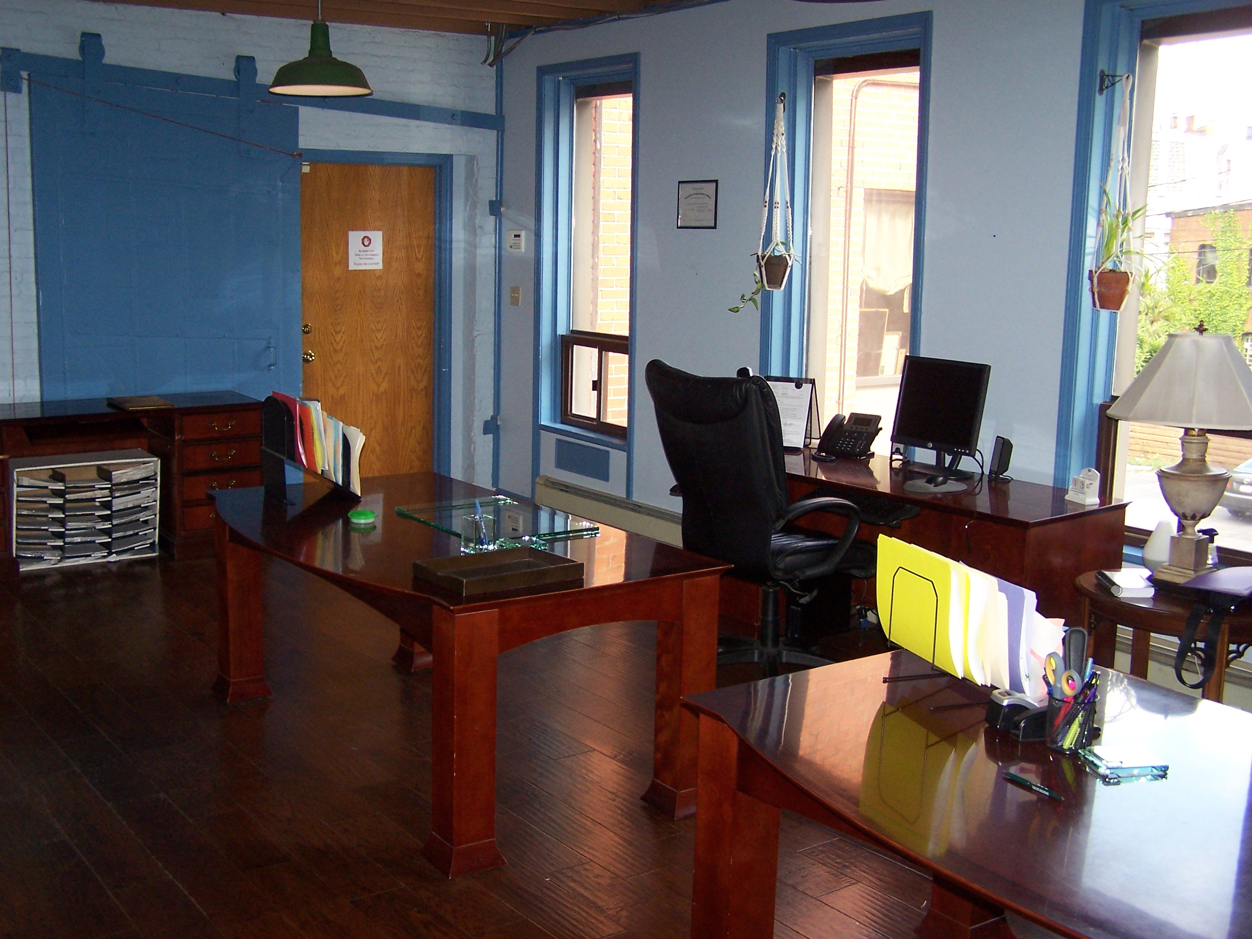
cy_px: 470
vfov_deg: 37.7
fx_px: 1374
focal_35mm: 38
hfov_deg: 49.0
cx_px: 626
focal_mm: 6.3
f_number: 2.8
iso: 140
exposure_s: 1/60
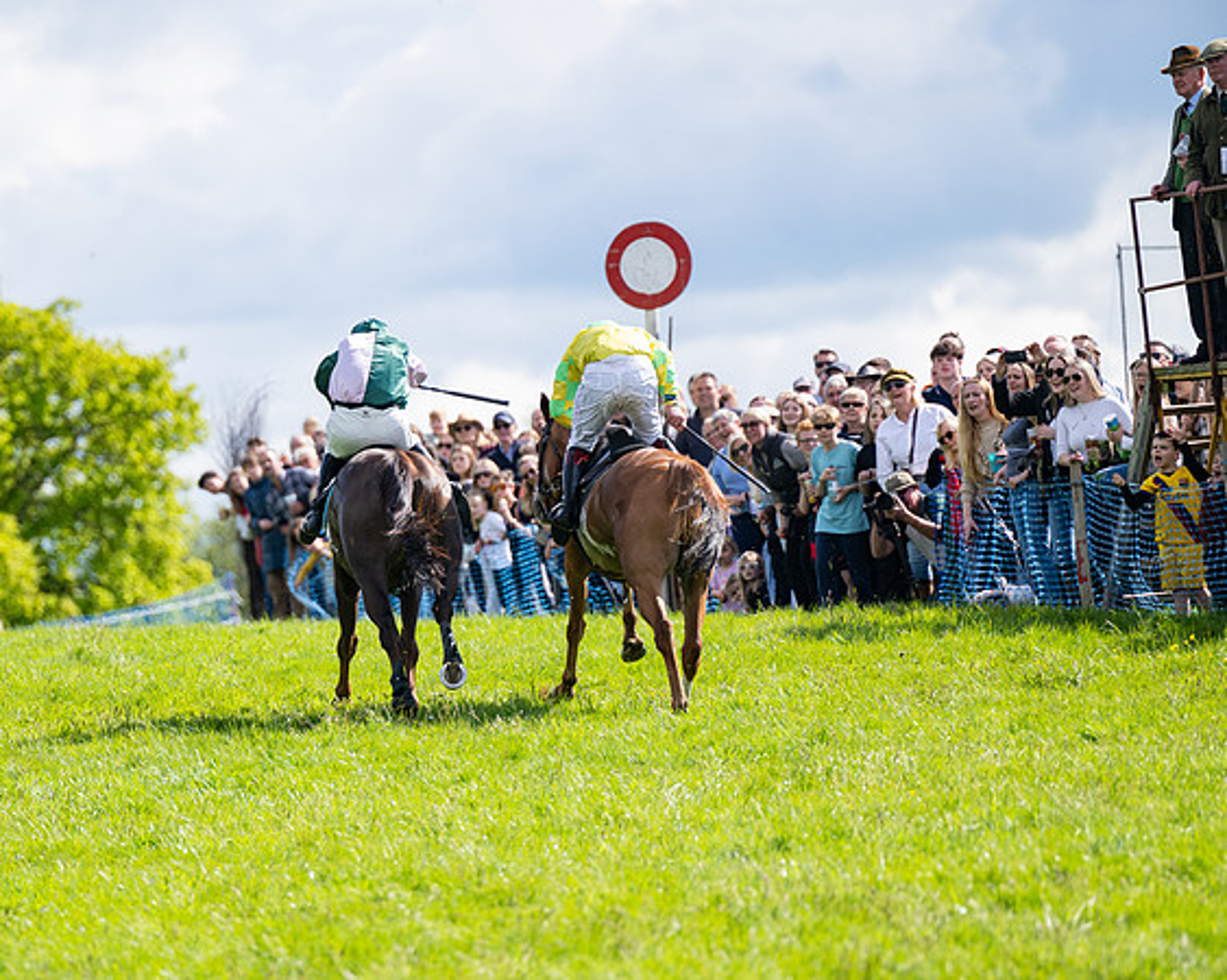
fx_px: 12890
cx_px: 419
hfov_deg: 5.4
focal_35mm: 355
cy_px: 552
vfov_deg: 4.4
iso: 200
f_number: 4
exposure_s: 1/1600
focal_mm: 280
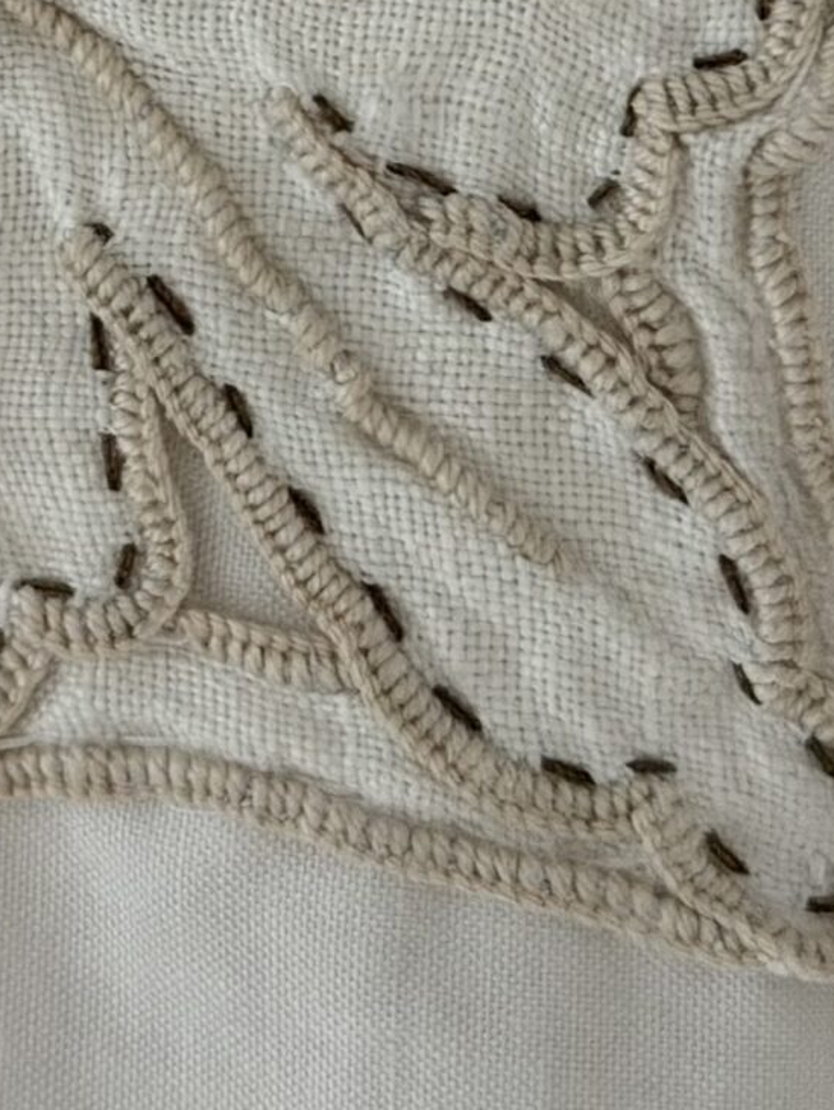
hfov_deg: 8.7
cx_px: -359
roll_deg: +0.1
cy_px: -542
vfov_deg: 11.3
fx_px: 5392
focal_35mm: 168
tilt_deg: -10.1
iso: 250
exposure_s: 1/47
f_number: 1.78
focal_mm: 6.76
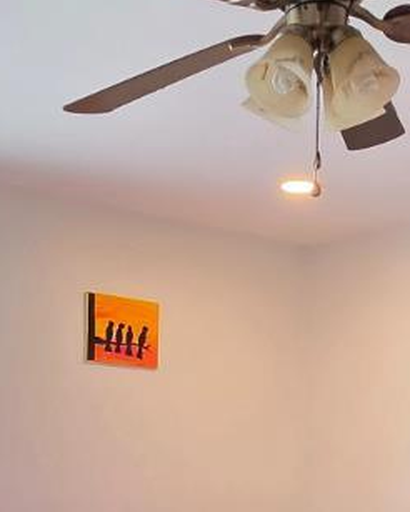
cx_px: 273
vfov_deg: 27.1
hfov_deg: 24.5
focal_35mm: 62
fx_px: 939
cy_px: 605
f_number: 2.2
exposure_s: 1/120
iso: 125
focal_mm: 1.7
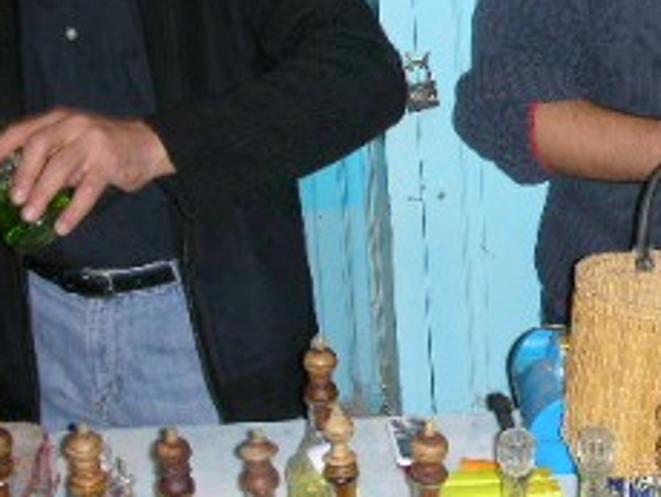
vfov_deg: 20.2
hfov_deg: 26.1
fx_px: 1395
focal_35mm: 73
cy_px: 181
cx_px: 543
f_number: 3
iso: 64
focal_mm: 5.8
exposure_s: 1/60.1
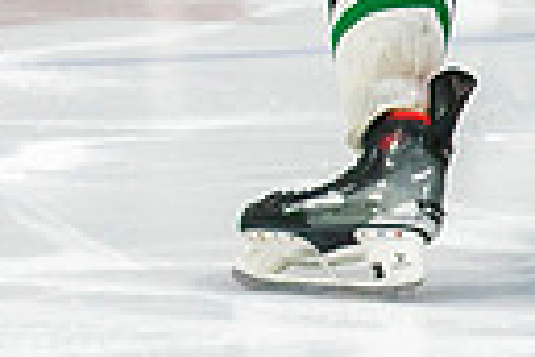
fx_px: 14711
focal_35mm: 990
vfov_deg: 1.4
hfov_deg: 2.1
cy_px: -162
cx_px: 858
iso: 640
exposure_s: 1/640
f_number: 3.2
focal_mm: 85
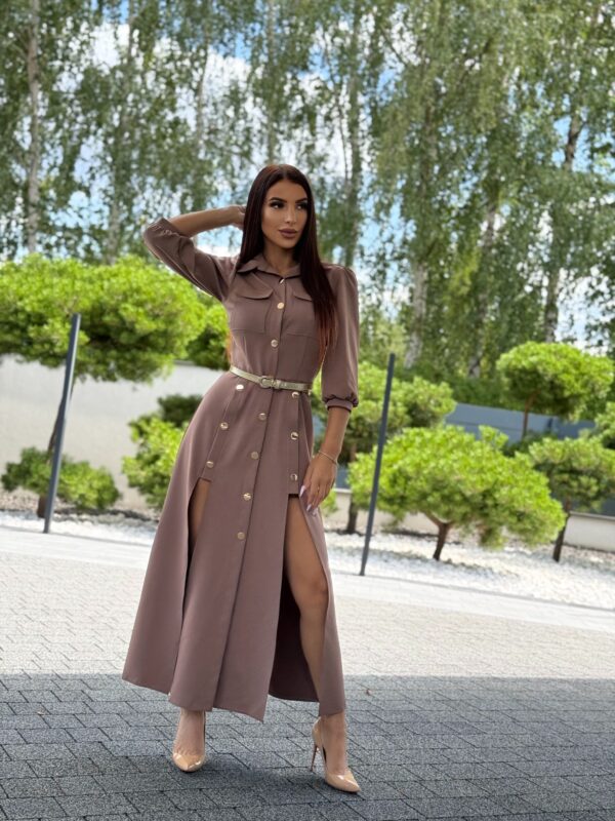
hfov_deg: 30.3
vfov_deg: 39.7
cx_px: 308
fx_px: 1137
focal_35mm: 48
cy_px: 410
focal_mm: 6.76
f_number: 1.78
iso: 100
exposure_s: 1/1116
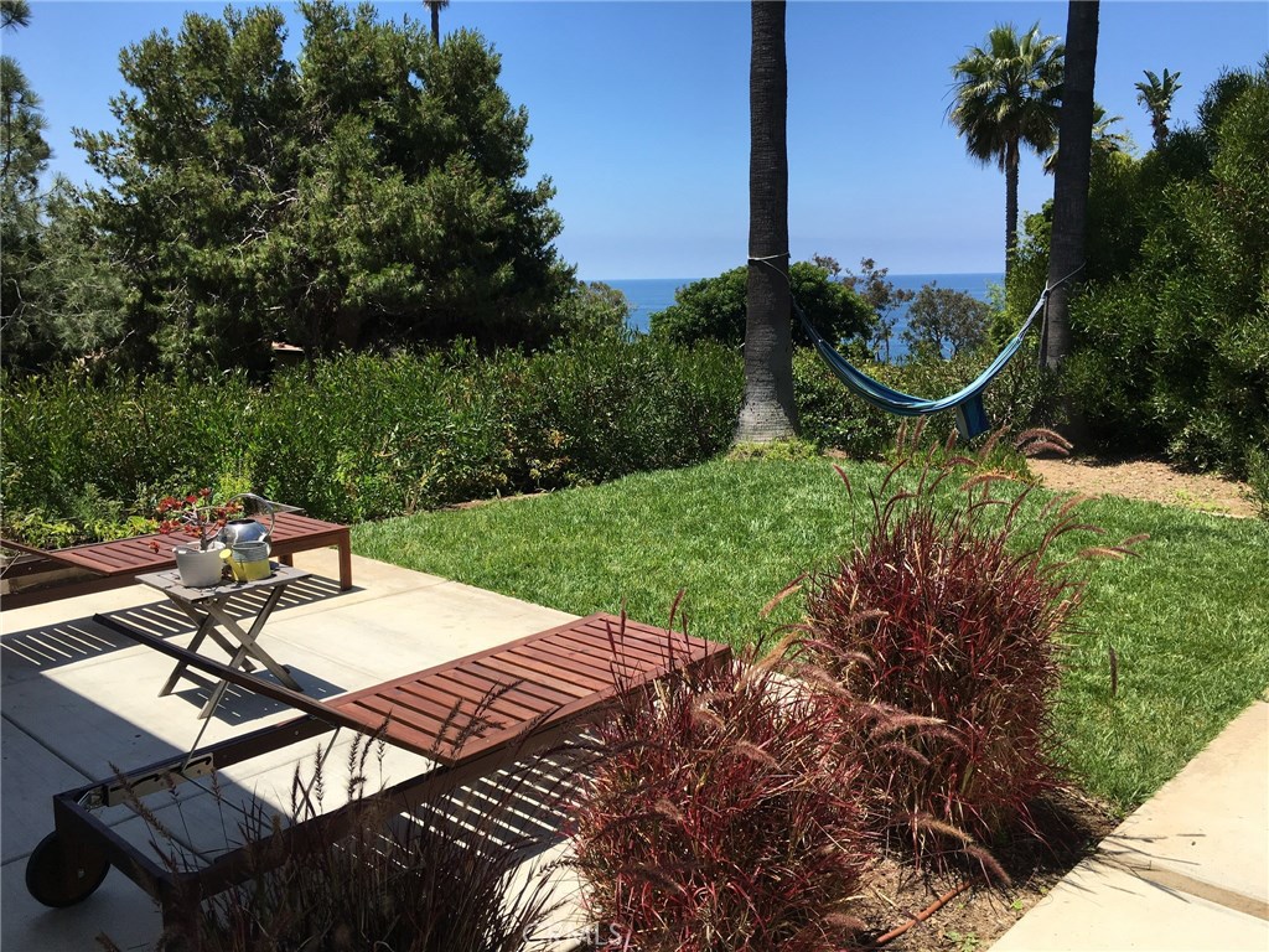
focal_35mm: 29
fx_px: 1063
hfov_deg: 61.7
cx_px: 634
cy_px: 476
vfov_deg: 48.2
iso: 25
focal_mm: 4.15
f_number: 2.2
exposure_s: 1/1538
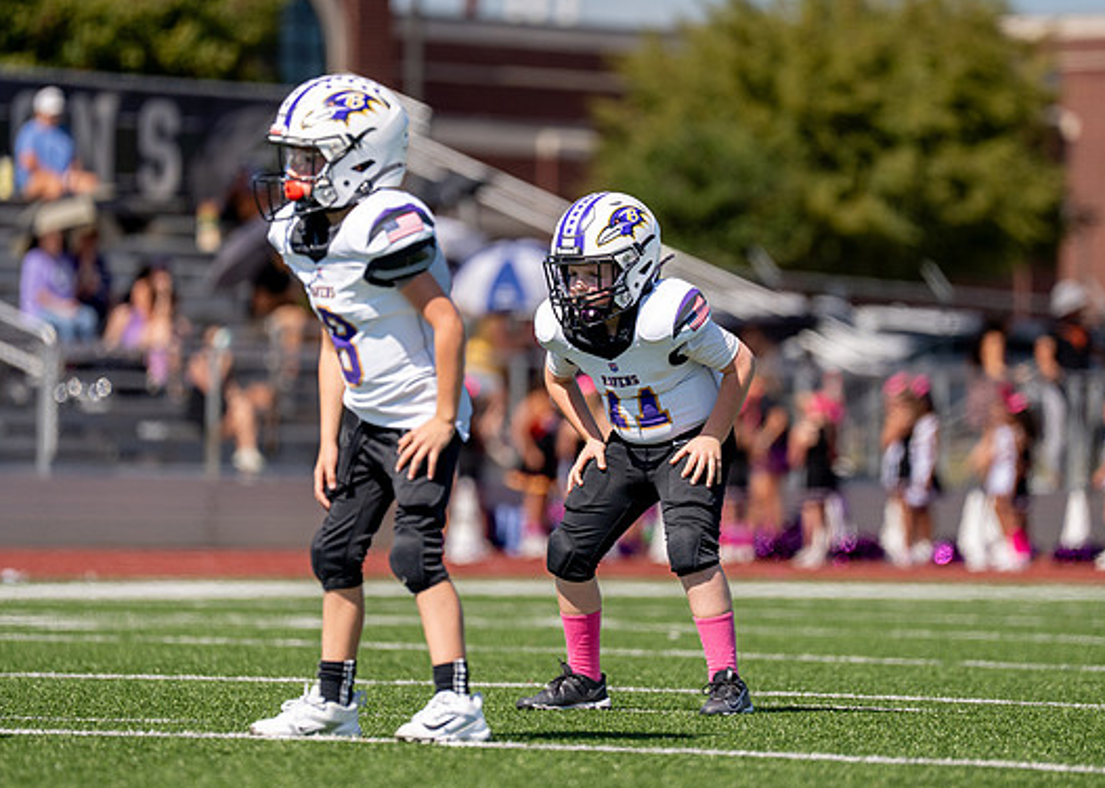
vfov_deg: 4.9
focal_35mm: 292
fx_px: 9160
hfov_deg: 6.9
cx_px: 601
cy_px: 369
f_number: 2.8
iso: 200
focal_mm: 200
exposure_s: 1/5000
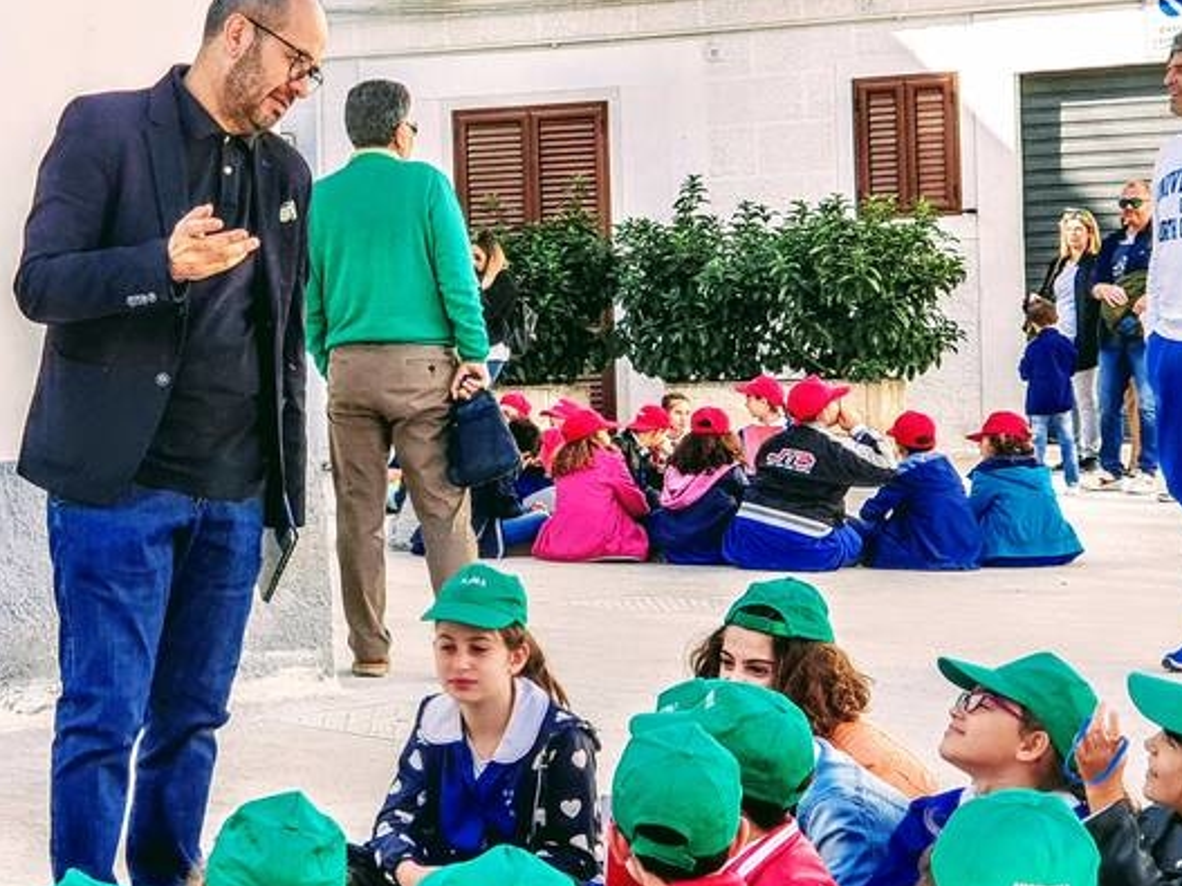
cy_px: 453
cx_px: 424
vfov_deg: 18.7
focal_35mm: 79
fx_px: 2697
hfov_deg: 24.6
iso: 32
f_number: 2.4
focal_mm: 6
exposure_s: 1/389
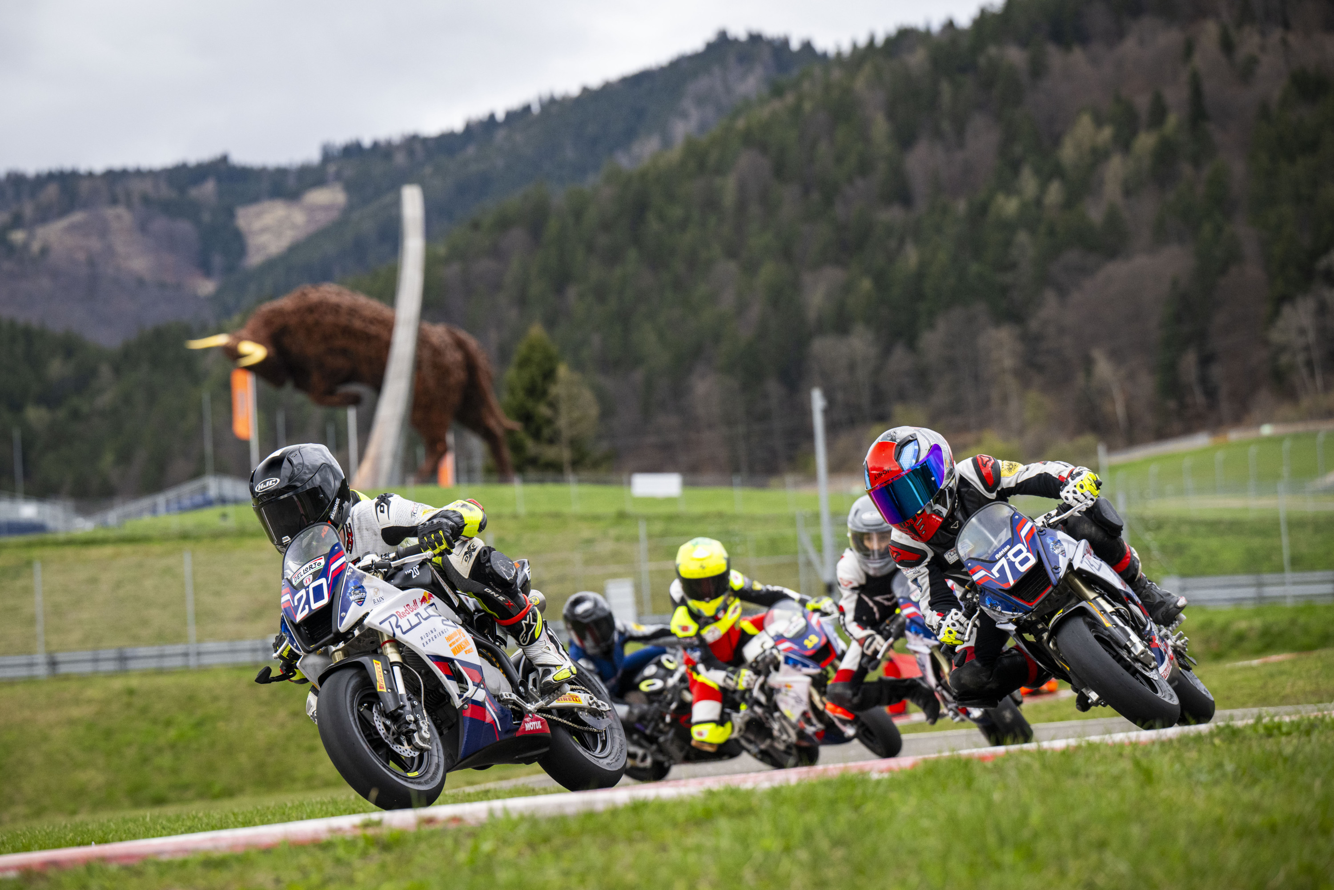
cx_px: 607
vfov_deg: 11.0
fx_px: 4598
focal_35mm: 124
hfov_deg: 16.5
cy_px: 422
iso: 800
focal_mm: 110
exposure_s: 1/1600
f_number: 4
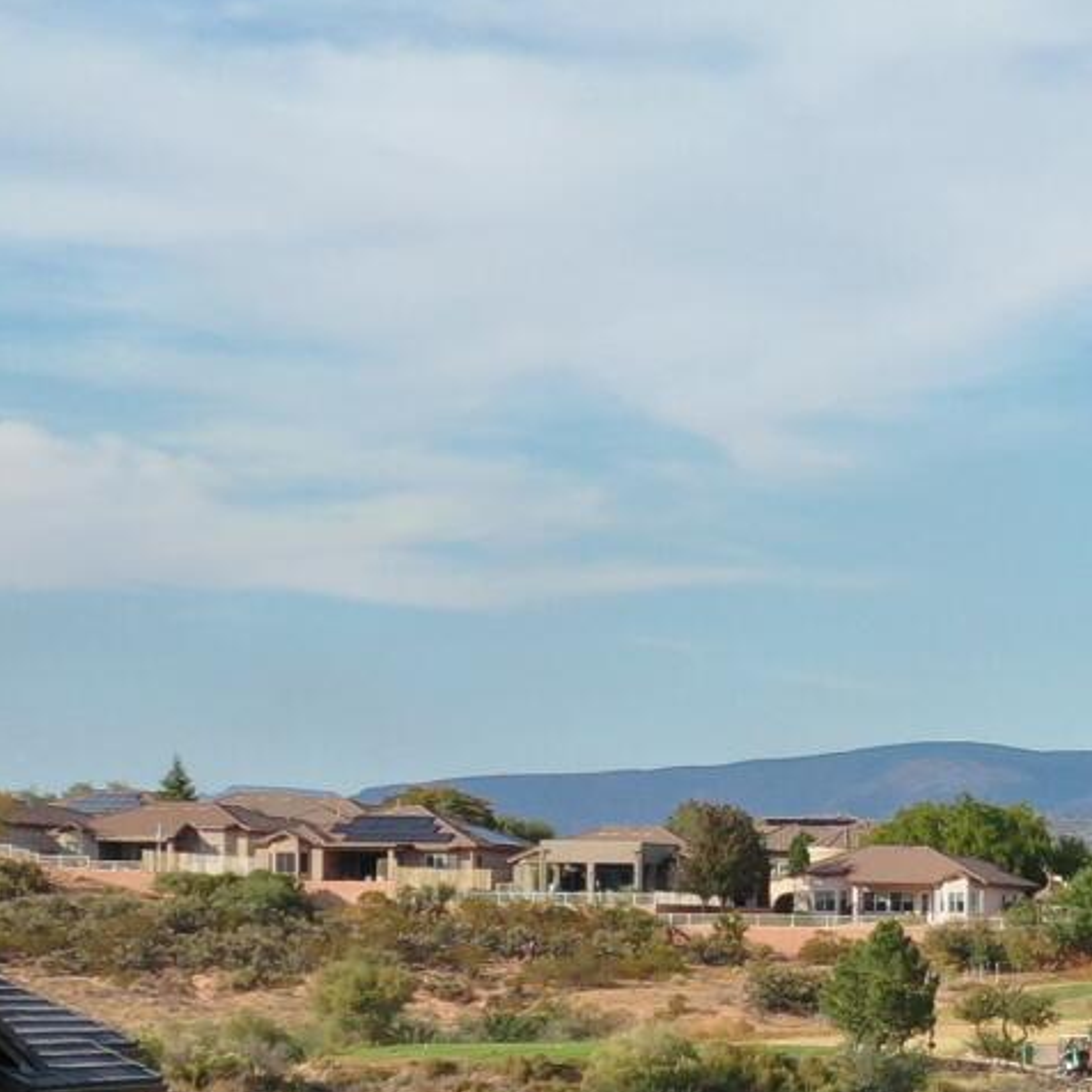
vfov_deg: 11.5
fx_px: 5354
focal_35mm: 150
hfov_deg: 11.4
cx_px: 1379
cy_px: 1184
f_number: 5.6
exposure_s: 1/400
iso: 100
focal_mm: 10.26
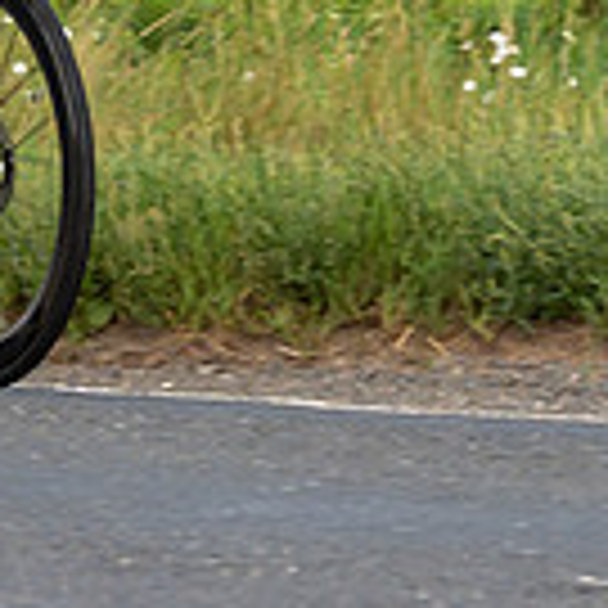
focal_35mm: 416
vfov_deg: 4.2
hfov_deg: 4.2
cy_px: -198
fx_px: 8267
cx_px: -70
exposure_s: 1/640
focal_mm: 54
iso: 125
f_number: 4
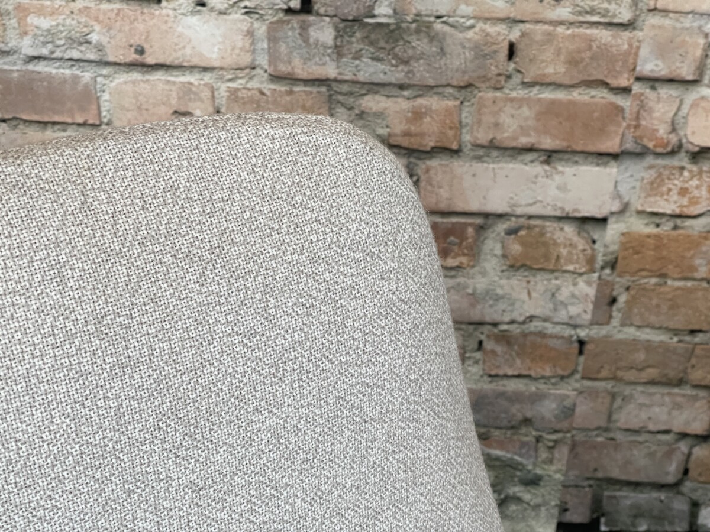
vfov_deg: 22.9
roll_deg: -2.3
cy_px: 266
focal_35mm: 64
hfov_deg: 30.3
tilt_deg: -33.9
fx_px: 1313
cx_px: 355
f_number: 2.2
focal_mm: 7.5
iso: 160
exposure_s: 1/100
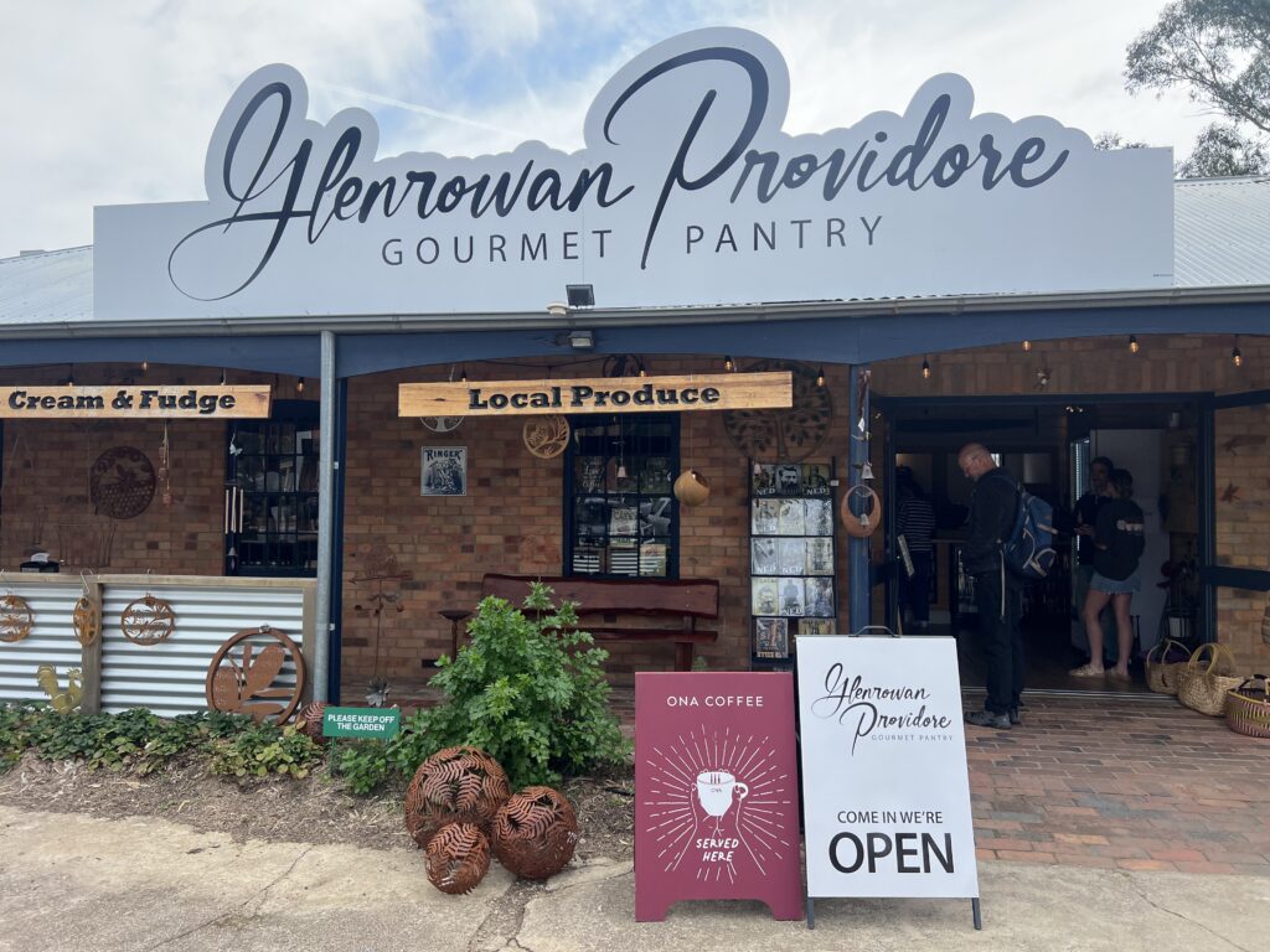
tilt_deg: +2.3
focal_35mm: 26
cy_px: 476
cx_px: 635
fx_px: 954
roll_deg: +0.4
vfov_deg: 53.1
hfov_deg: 67.3
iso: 50
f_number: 1.5
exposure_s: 1/1645
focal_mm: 5.7
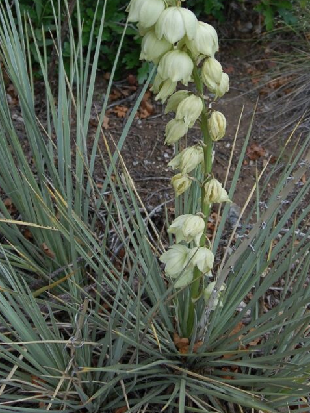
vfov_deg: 29.5
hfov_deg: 22.6
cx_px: 181
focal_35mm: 65
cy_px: 125
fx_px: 776
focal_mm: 28
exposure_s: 1/500
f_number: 4.5
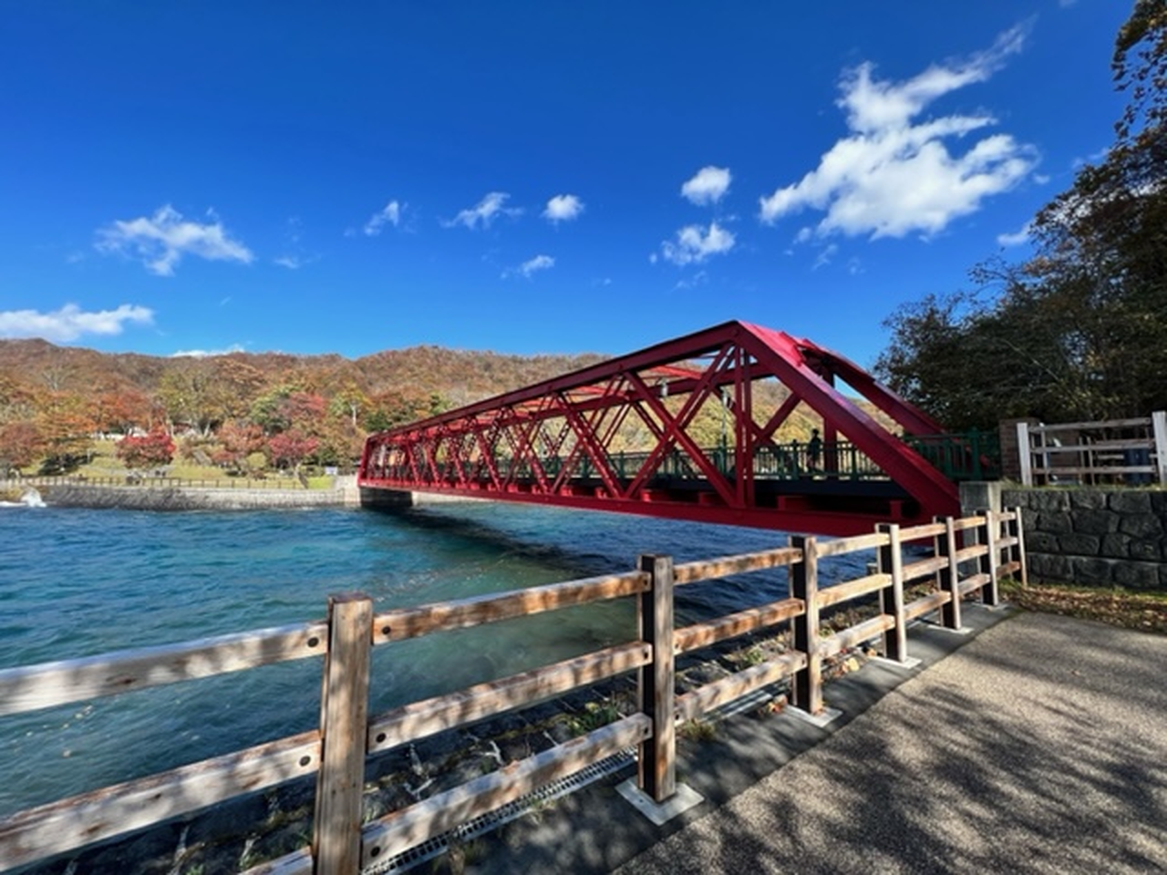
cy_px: 438
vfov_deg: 89.9
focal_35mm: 13
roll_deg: -0.4
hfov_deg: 106.2
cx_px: 584
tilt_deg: +5.4
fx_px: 438
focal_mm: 1.57
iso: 32
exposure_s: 1/803
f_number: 1.8
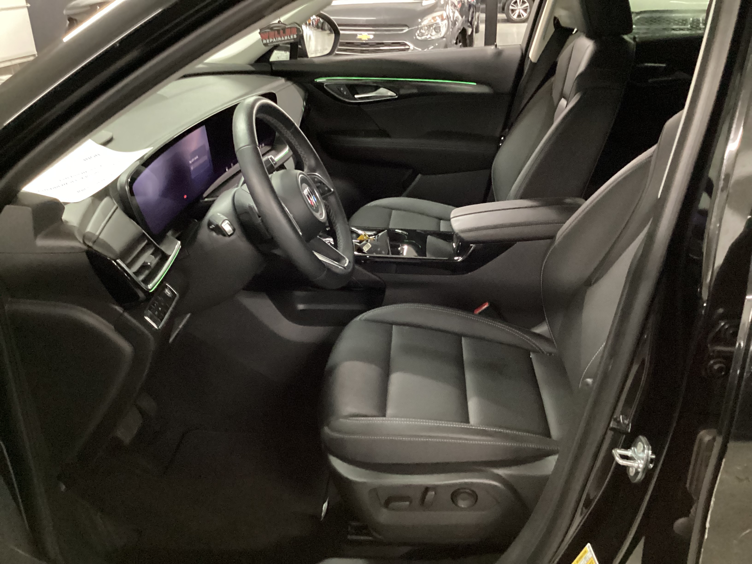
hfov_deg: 58.4
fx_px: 673
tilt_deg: -26.0
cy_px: 282
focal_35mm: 31
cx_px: 376
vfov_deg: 45.4
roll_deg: +1.2
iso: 800
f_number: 2.4
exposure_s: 1/17
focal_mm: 3.3
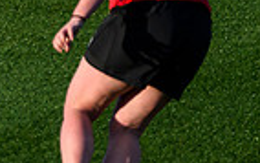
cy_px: -27
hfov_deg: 0.6
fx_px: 24047
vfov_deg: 0.4
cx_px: -247
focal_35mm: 3391
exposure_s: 1/8000
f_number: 4
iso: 1250
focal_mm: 560
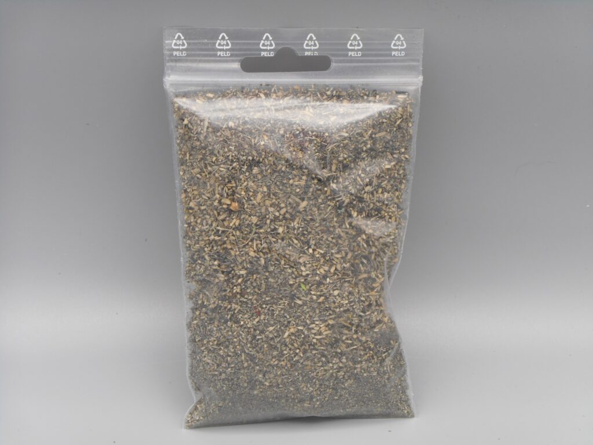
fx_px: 1576
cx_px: 296
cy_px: 222
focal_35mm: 92
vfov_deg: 16.1
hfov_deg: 21.3
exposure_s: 1/40
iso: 80
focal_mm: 16.4
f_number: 4.9
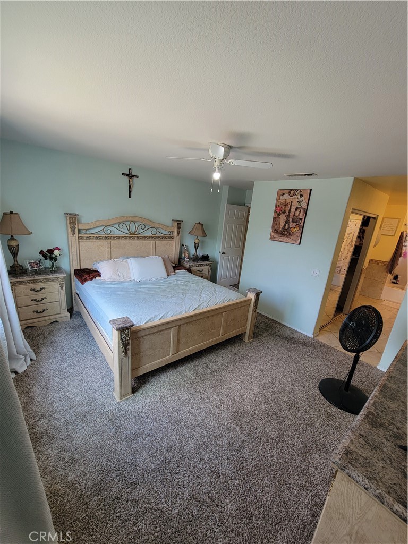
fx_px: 204
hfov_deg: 89.9
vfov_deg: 106.2
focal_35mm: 13
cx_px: 204
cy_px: 272
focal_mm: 2.2
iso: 80
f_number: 2.2
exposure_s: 1/60
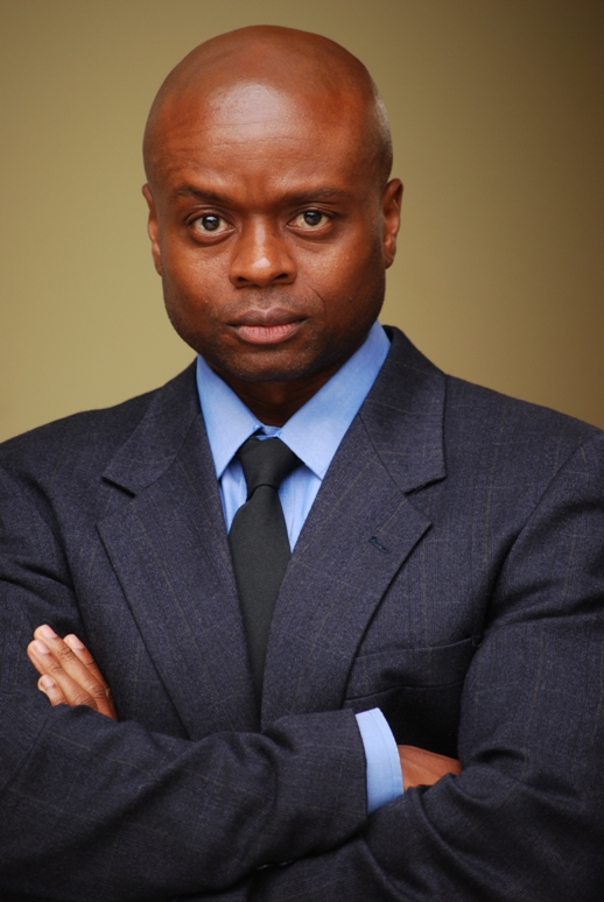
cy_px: 451
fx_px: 5459
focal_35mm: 218
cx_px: 302
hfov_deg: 6.3
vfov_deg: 9.5
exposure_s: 1/50
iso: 200
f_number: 5.3
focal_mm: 145
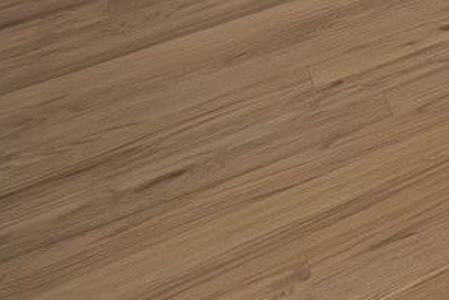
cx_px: 1430
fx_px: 1011
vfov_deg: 10.2
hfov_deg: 10.6
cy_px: -675
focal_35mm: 81
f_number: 9
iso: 640
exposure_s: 1/8
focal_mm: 12
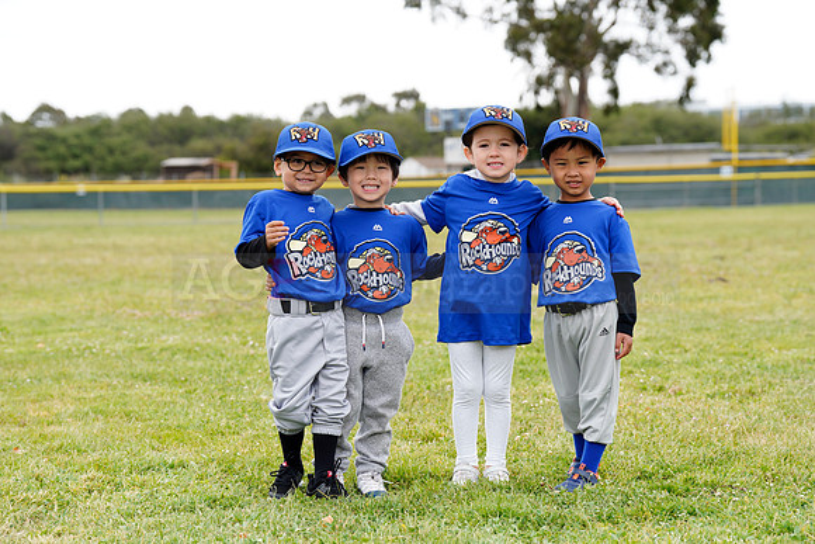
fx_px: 1993
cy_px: 272
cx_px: 408
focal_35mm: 88
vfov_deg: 15.5
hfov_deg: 23.1
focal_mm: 88
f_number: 4.5
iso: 100
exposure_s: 1/250
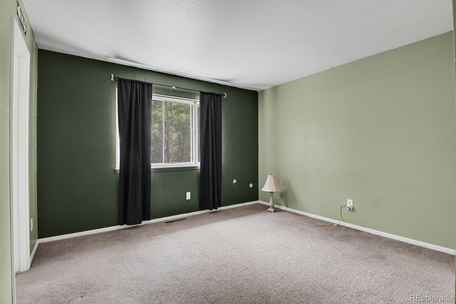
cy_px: 152
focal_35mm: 17
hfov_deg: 93.3
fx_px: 215
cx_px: 228
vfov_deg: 70.4
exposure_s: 1/20
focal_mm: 17
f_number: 8
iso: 5000
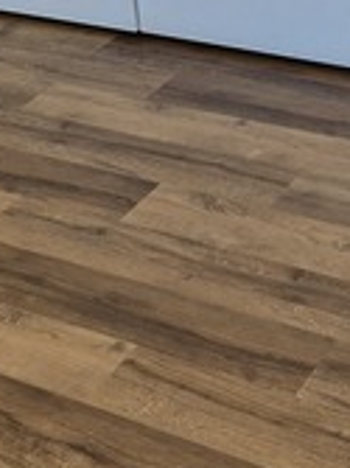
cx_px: 165
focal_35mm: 92
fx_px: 1242
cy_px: -147
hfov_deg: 16.0
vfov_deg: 19.6
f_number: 1.8
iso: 160
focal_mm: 5.4
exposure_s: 1/120
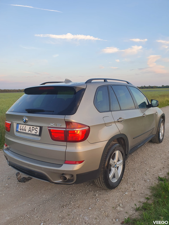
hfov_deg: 53.1
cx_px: 84
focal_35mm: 26
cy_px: 112
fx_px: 169
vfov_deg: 67.3
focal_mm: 4.32
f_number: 2.4
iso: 50
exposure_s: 1/109
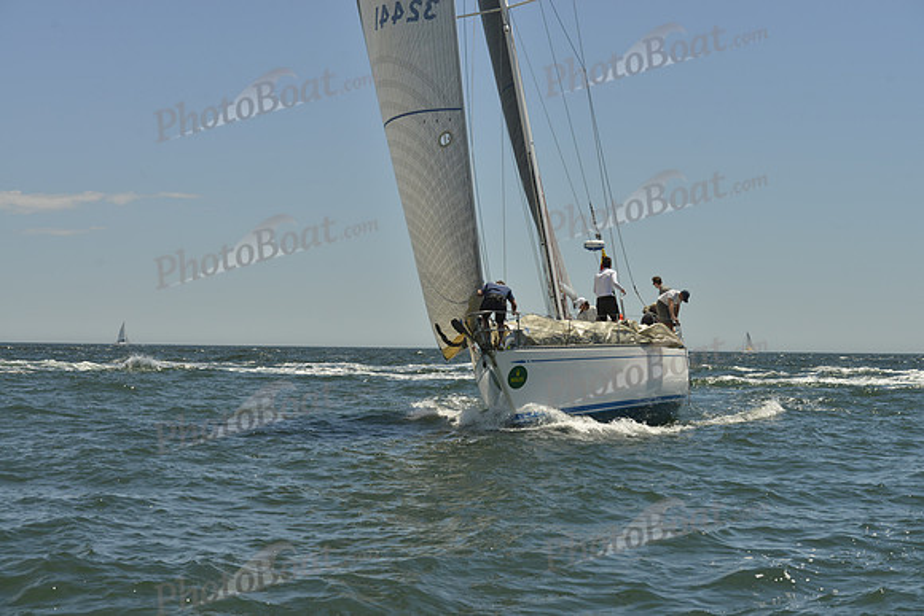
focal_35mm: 70
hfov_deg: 28.8
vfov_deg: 19.5
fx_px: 1797
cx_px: 462
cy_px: 308
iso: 280
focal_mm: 70
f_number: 9
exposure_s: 1/1600
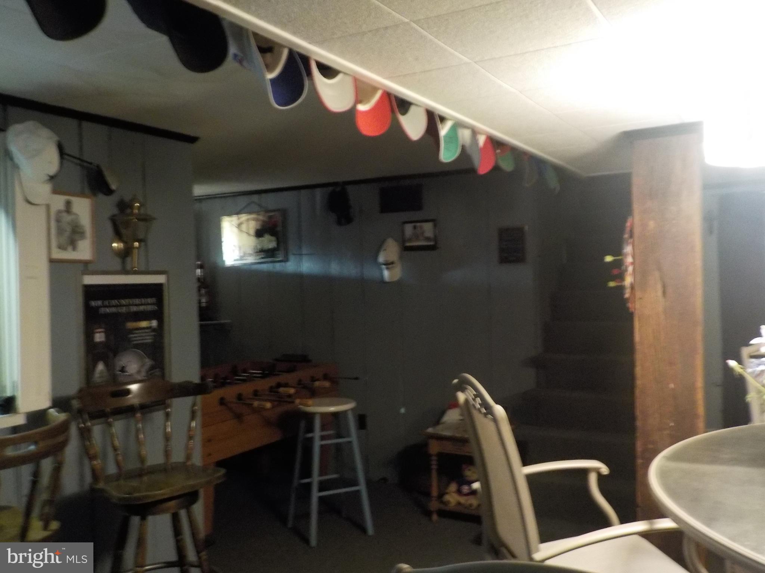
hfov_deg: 60.0
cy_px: 286
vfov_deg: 46.8
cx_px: 382
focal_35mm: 30
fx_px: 663
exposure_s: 1/15
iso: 640
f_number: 3.3
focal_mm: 4.1
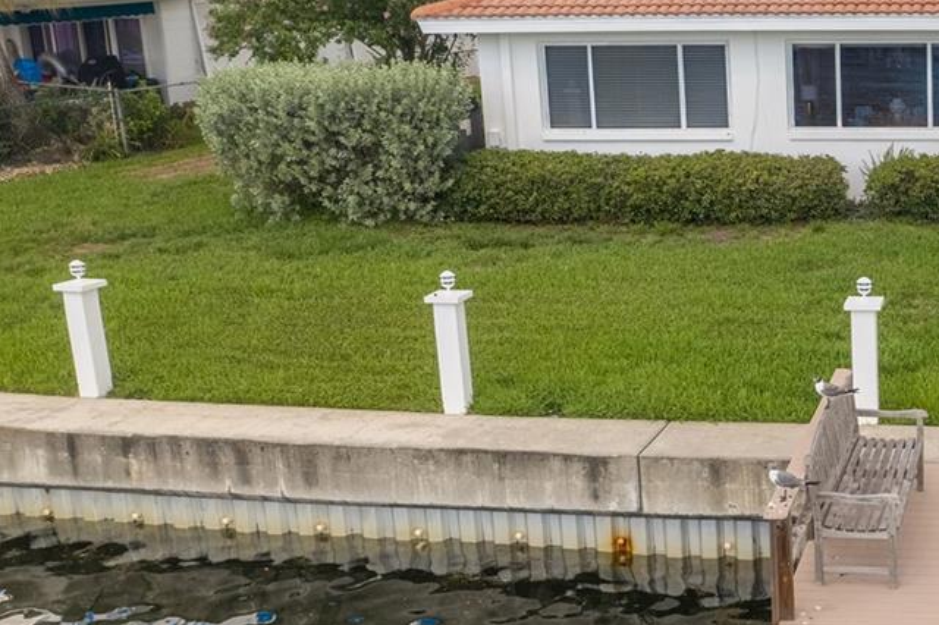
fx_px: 1434
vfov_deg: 24.6
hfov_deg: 32.5
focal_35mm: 55
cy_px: 310
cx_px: 998
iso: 100
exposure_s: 1/1600
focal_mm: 8.38
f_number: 2.8
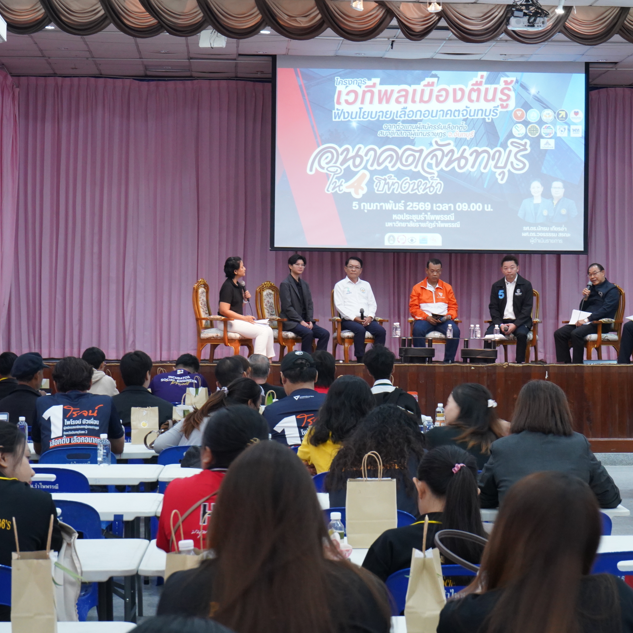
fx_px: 1862
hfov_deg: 19.2
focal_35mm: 90
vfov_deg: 19.3
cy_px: 318
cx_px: 422
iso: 4000
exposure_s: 1/10
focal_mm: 70
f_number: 14
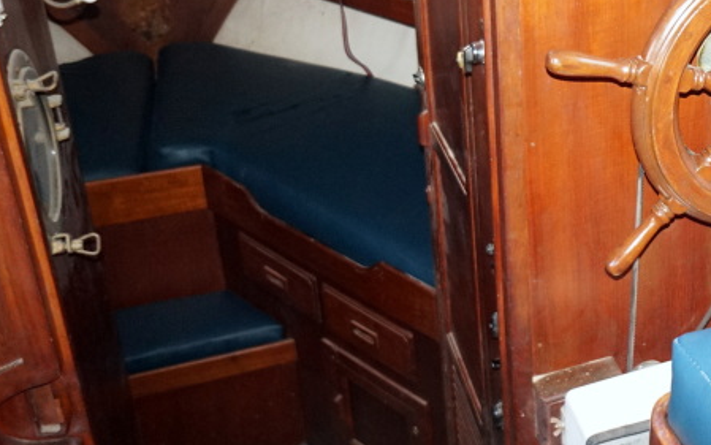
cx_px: 678
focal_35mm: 49
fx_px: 950
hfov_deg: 37.5
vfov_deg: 25.8
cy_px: 72
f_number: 2.8
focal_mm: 16
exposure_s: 1/160
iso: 1250
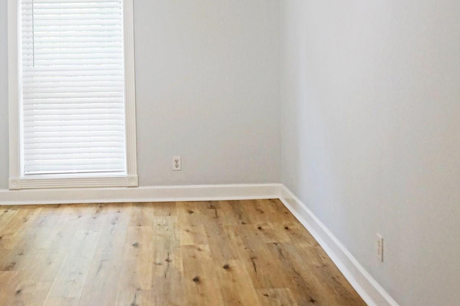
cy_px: 53
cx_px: 171
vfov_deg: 27.4
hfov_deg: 40.8
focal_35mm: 48
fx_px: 613
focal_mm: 28
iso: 800
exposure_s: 1/160
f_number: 4
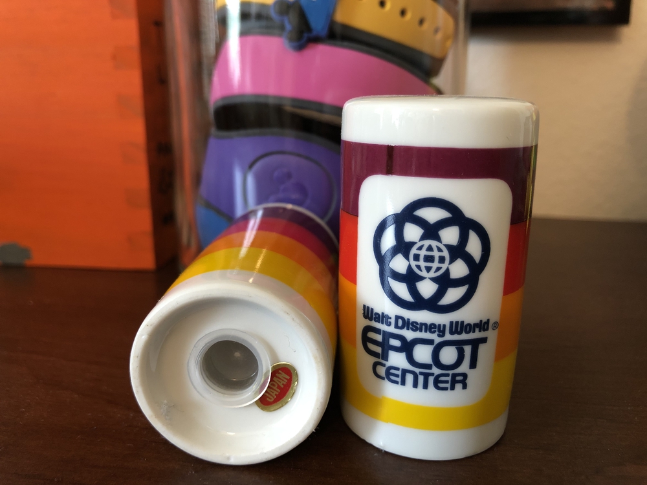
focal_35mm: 28
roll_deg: -0.2
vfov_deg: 49.7
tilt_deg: -15.0
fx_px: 523
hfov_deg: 63.4
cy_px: 242
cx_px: 324
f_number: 1.8
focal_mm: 3.99
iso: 64
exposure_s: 1/15
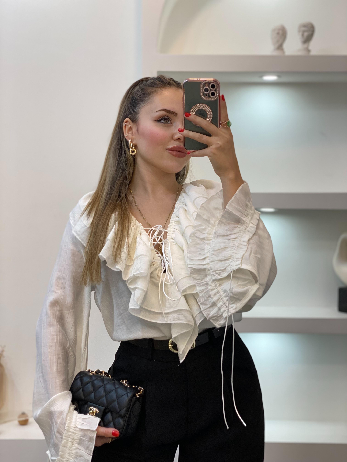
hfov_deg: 28.0
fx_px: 695
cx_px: 174
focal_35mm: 52
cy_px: 231
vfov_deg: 36.8
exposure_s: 1/100
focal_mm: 6
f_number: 2
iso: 80
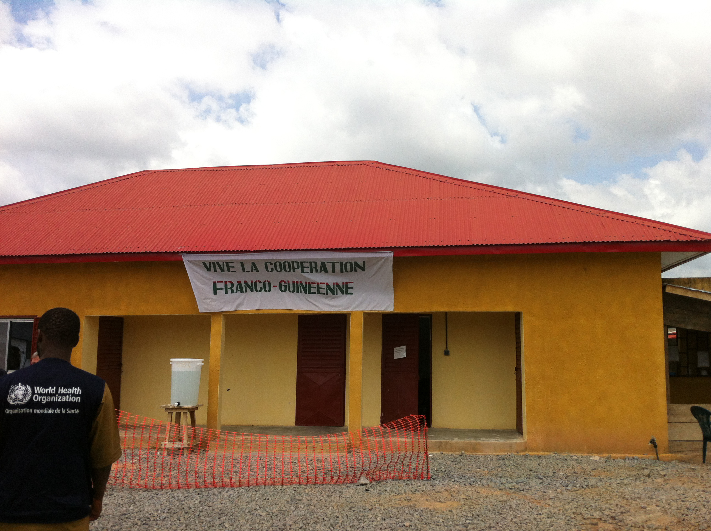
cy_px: 266
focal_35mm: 35
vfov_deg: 40.6
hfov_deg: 52.7
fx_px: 718
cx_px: 356
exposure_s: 1/1774
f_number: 2.8
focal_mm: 3.85
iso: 80
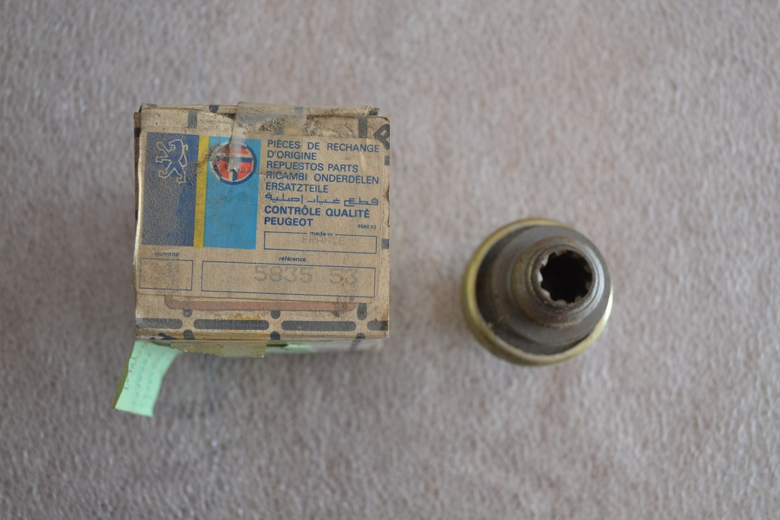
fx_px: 910
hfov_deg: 46.4
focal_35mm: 42
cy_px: 260
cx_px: 390
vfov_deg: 31.9
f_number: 4.5
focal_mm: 28
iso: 640
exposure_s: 1/60
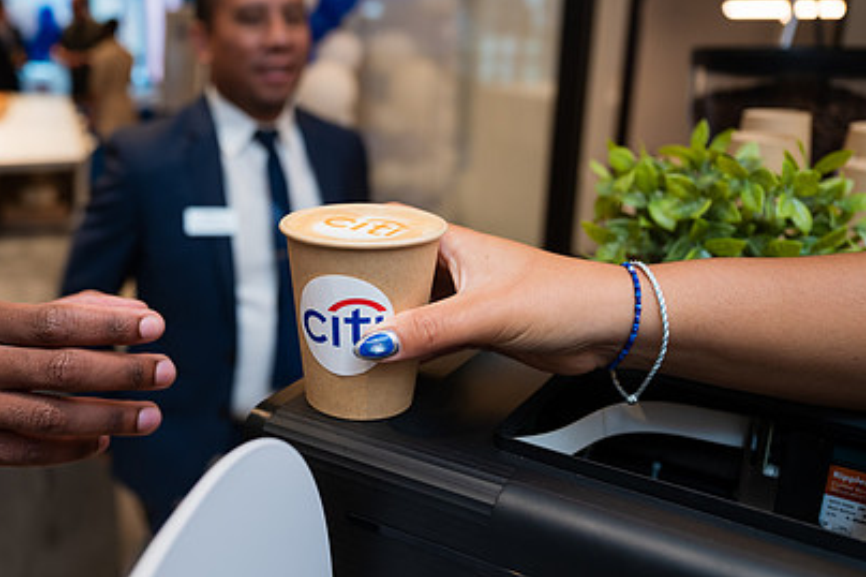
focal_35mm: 37
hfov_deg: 51.0
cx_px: 289
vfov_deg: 35.9
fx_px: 890
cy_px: 290
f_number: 3.2
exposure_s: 1/200
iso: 400
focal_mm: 25.5
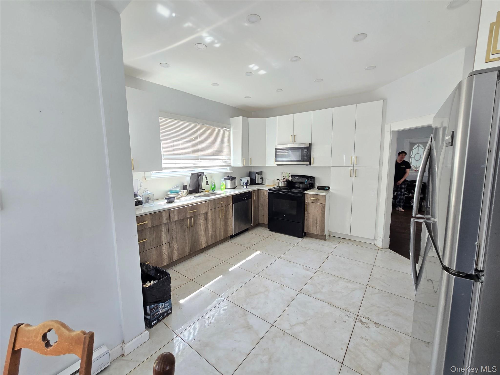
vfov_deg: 89.9
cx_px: 250
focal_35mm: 13
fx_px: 188
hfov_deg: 106.2
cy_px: 188
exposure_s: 1/60
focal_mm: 2.2
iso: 125
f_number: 2.2
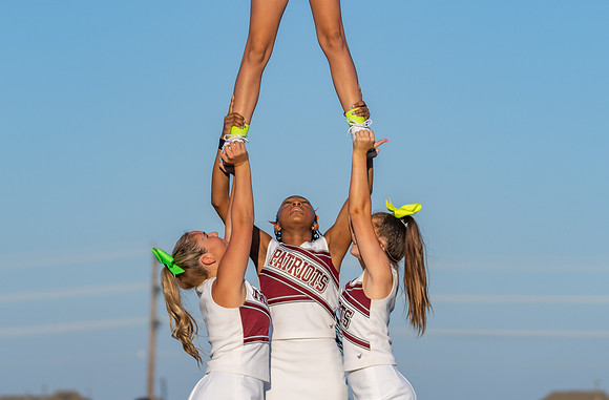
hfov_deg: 10.3
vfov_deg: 6.7
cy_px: 5
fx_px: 3388
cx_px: 267
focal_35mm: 201
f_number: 2.8
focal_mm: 103
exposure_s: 1/2000
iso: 100
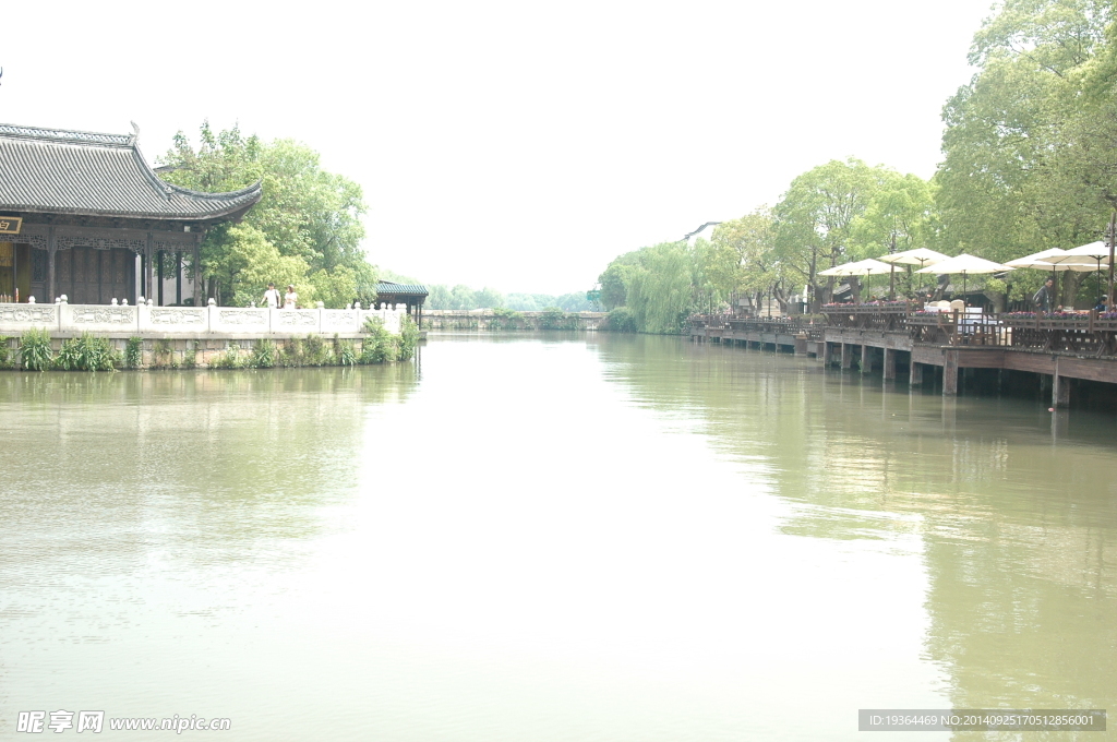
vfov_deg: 34.1
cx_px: 558
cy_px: 371
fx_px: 1209
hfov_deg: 49.6
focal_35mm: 39
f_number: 7.1
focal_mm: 26
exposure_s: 1/200
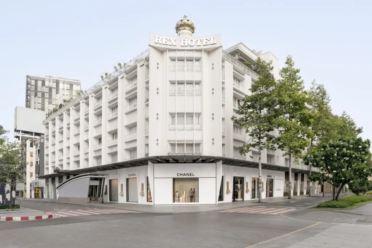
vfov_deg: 73.8
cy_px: 124
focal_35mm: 16
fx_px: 165
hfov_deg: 96.7
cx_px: 186
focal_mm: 16
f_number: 8
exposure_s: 1/125
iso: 250
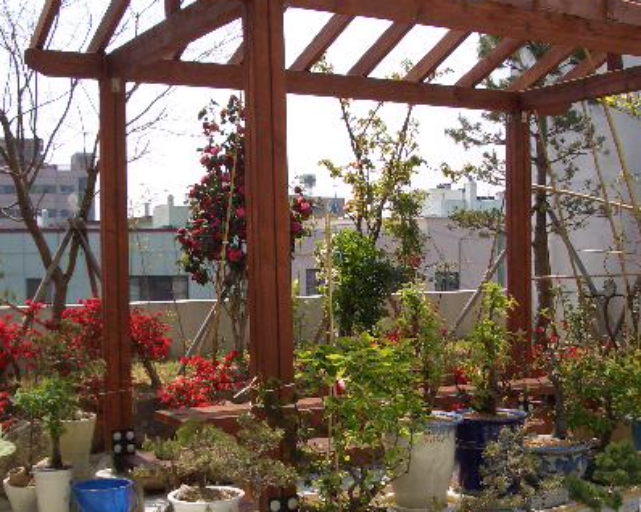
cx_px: 345
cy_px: 296
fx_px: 1043
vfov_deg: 27.6
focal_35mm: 55
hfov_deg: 34.2
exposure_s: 1/400
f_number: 4.3
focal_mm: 5.8
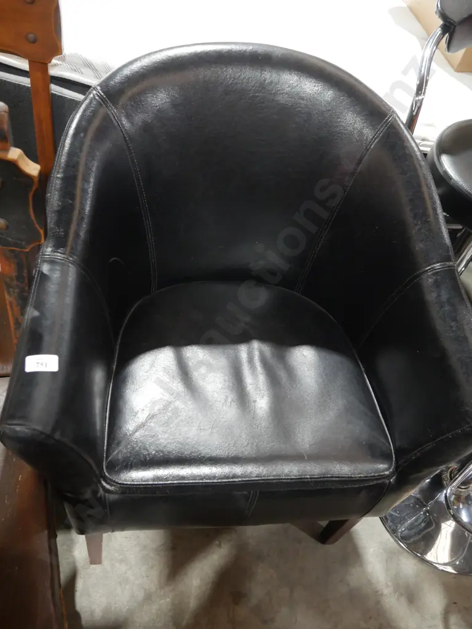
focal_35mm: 30
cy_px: 314
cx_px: 236
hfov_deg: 46.8
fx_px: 545
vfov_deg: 60.0
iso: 1600
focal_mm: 15
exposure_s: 1/60
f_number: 3.6
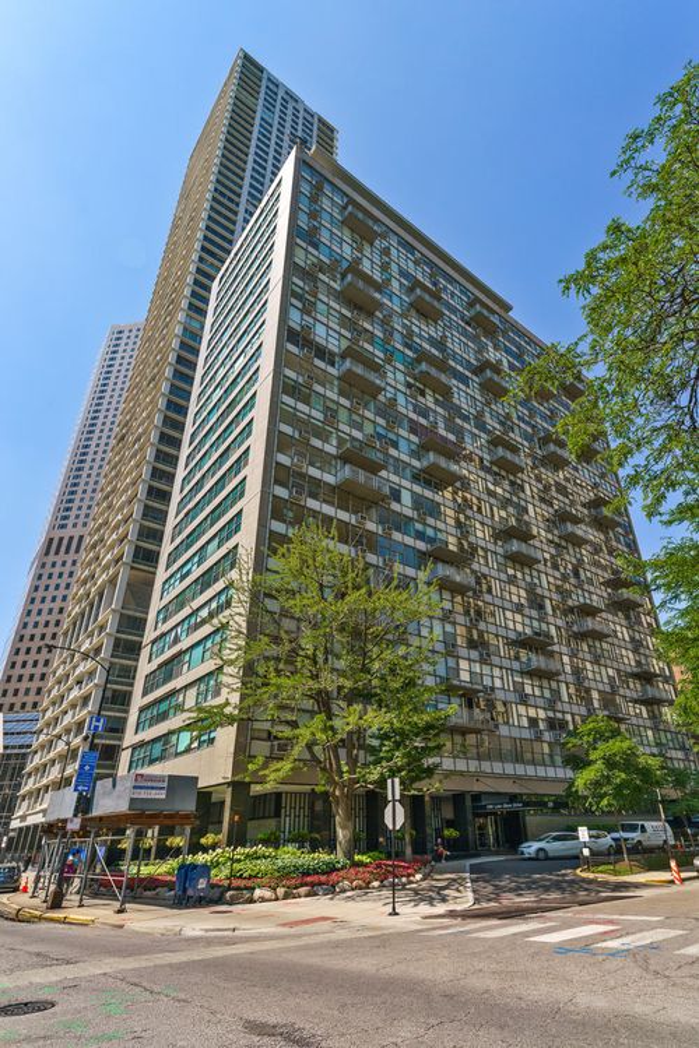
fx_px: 533
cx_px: 350
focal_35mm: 18
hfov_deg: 66.5
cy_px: 524
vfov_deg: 89.1
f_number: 8
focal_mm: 18.3
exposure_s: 1/800
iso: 320
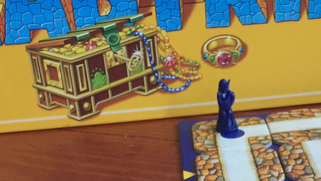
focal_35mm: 80
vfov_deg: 14.0
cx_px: 209
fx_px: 681
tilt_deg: -32.9
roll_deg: +4.7
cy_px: 283
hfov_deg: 26.4
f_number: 2.2
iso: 80
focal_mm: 4.15
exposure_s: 1/30
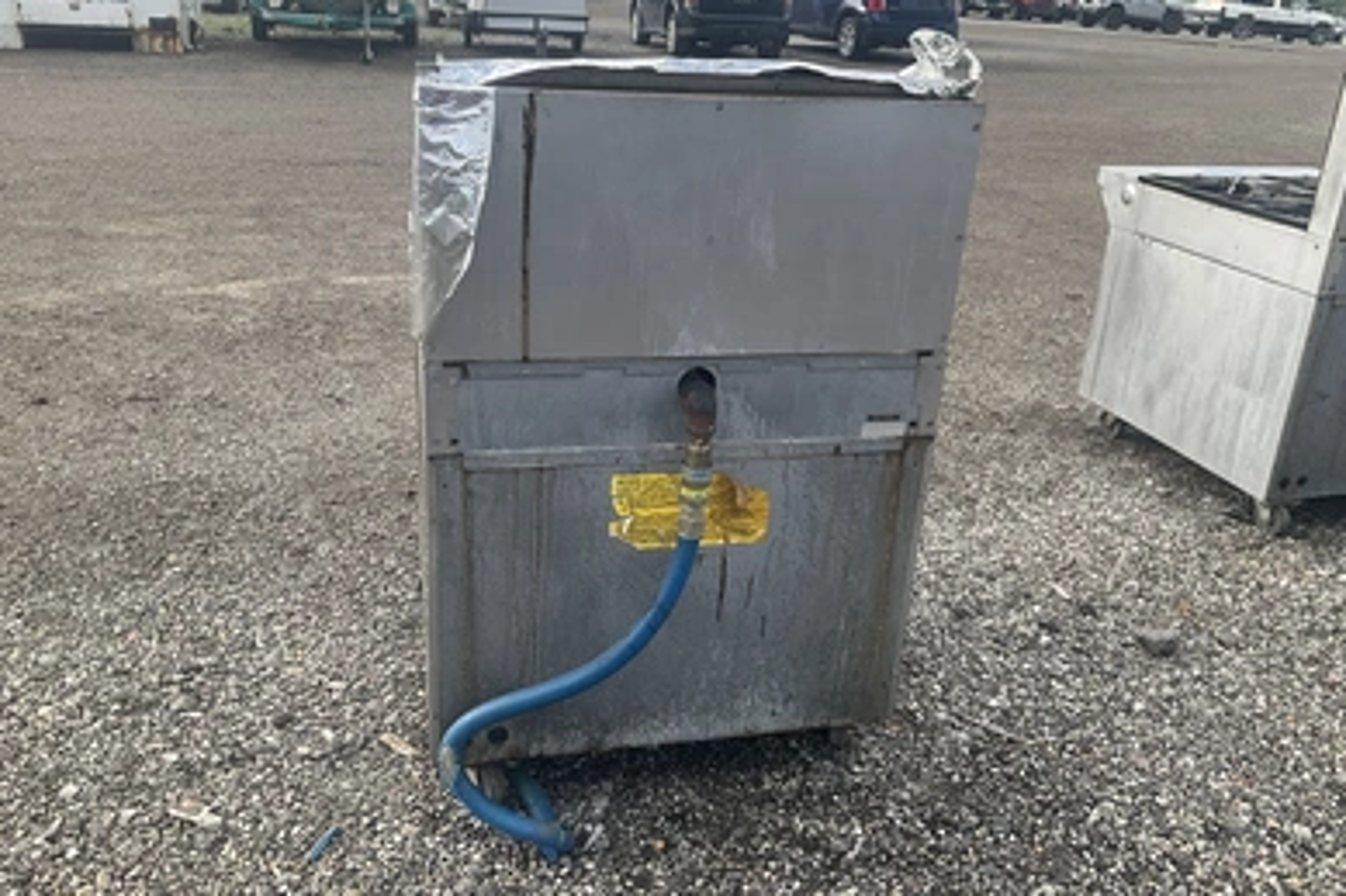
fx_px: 1159
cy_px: 391
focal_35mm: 31
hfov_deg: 60.3
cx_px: 664
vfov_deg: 42.2
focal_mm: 3
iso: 25
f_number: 1.8
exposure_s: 1/606
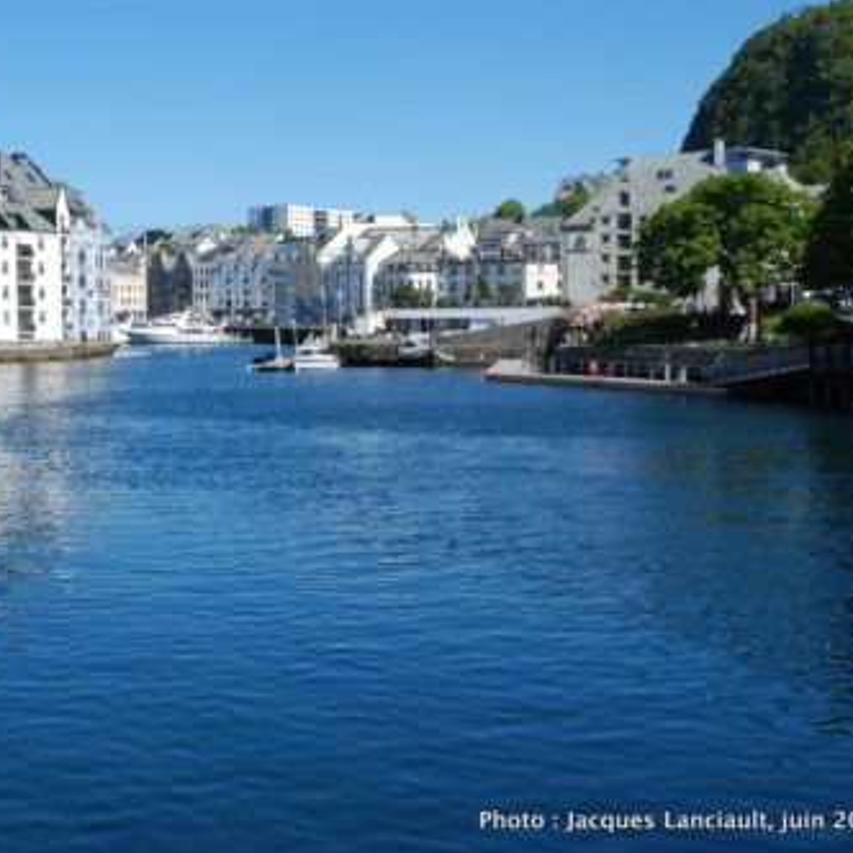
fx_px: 1663
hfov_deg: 28.6
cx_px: 280
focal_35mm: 60
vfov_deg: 28.8
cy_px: 428
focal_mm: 31
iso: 100
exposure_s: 1/60
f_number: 16
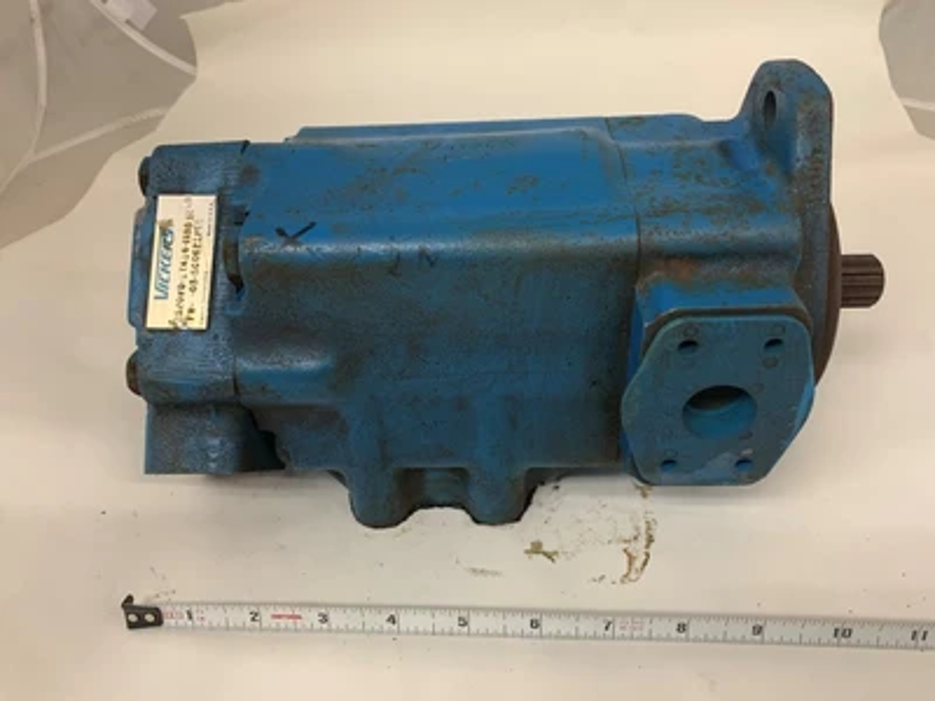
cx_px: 468
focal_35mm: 26
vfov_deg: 53.1
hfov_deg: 67.3
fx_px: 702
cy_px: 350
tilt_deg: -36.7
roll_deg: +1.1
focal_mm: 4.25
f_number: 1.8
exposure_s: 1/60
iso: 125
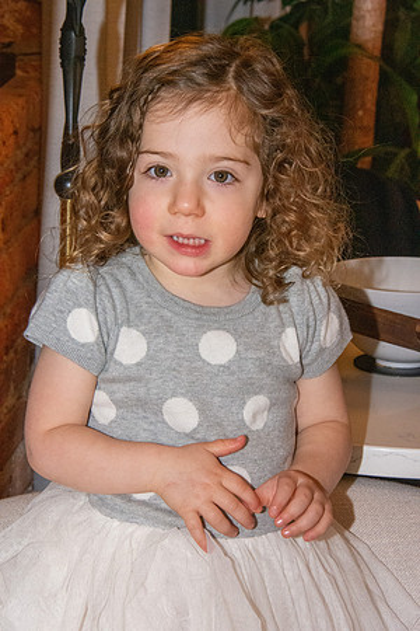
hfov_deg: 8.7
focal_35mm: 158
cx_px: 210
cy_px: 316
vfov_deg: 13.0
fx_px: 2756
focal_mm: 105
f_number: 13
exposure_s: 1/100
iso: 5000
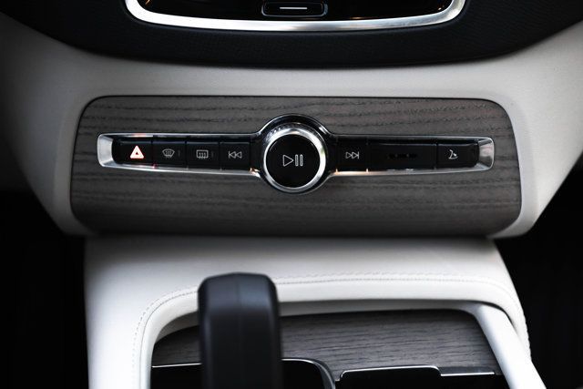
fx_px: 1134
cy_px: 194
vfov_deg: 19.5
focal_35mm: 70
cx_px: 292
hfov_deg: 28.8
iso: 1000
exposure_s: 1/320
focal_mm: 70
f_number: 4
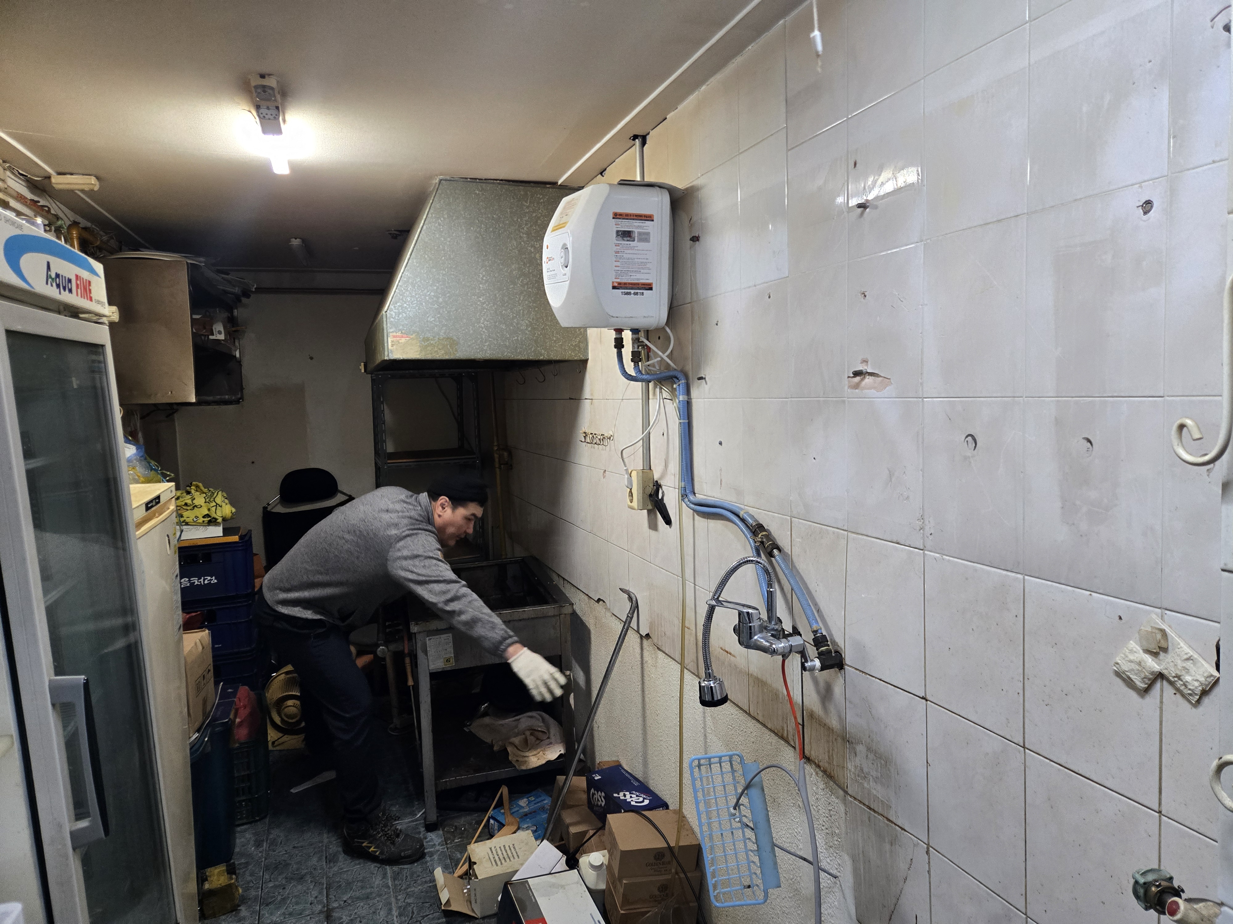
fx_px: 819
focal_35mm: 23
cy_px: 462
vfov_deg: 58.9
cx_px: 616
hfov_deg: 73.9
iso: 400
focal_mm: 5.4
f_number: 1.8
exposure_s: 1/120
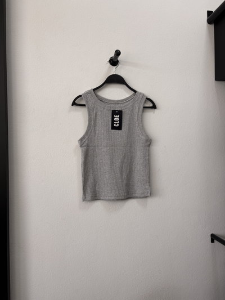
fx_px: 225
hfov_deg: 53.1
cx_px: 112
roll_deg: +0.4
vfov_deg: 67.3
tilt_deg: +0.2
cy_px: 150
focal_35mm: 26
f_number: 1.6
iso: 32
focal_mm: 5.96
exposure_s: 1/136
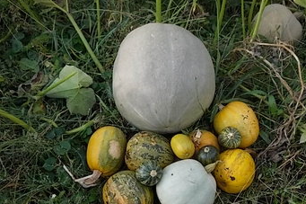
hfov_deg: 42.8
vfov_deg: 29.2
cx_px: 156
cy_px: 114
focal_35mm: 46
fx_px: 391
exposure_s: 1/160
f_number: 3.3
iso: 80
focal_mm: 6.1
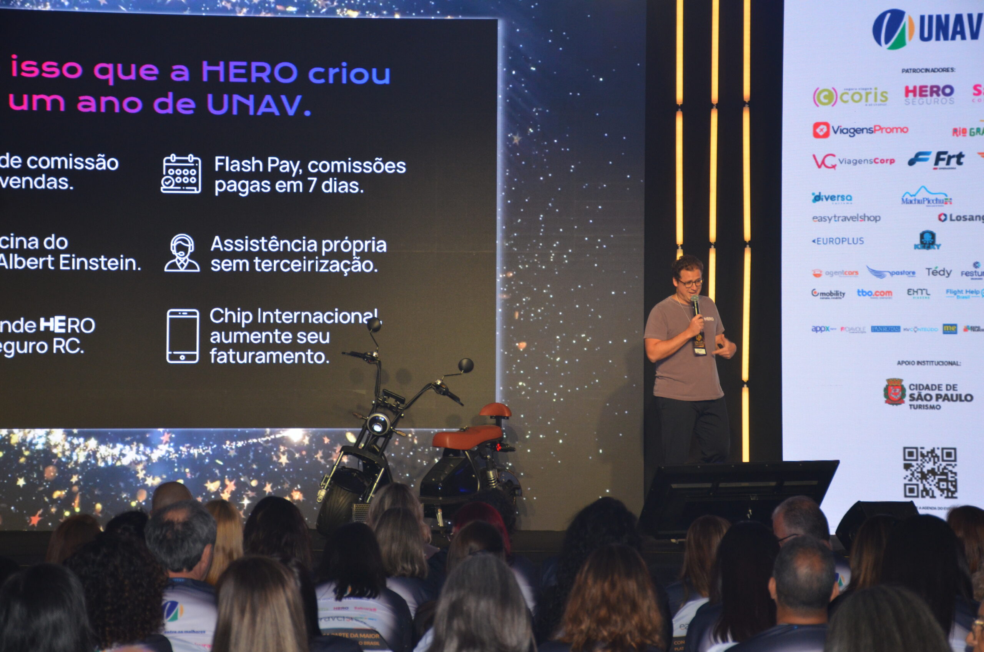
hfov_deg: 24.2
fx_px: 2291
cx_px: 492
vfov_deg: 16.2
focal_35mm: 84
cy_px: 326
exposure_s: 1/60
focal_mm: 56
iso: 720
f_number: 4.8
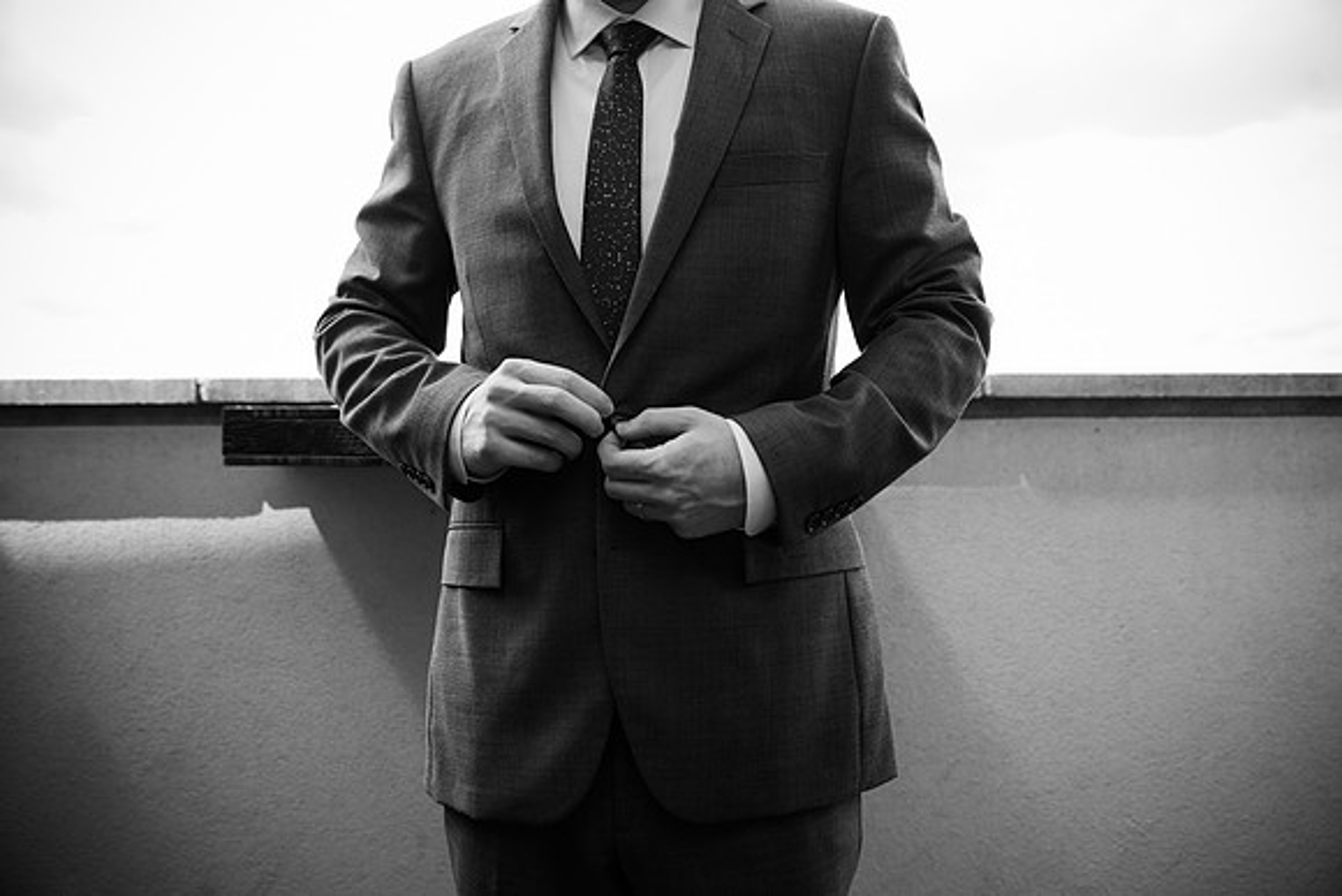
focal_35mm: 38
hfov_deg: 50.7
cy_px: 448
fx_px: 1417
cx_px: 671
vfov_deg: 35.1
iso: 500
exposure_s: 1/500
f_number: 4
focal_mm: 38
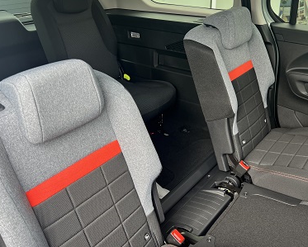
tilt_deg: -25.0
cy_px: 114
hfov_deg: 52.8
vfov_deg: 43.4
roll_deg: +2.7
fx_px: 310
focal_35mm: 34
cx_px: 159
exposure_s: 1/121
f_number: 1.5
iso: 50
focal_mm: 5.7
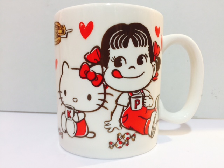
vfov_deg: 48.2
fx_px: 188
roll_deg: -1.8
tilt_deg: -0.1
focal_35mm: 29
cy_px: 84
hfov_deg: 61.7
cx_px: 112
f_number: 2.2
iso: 100
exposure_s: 1/33
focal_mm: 4.15
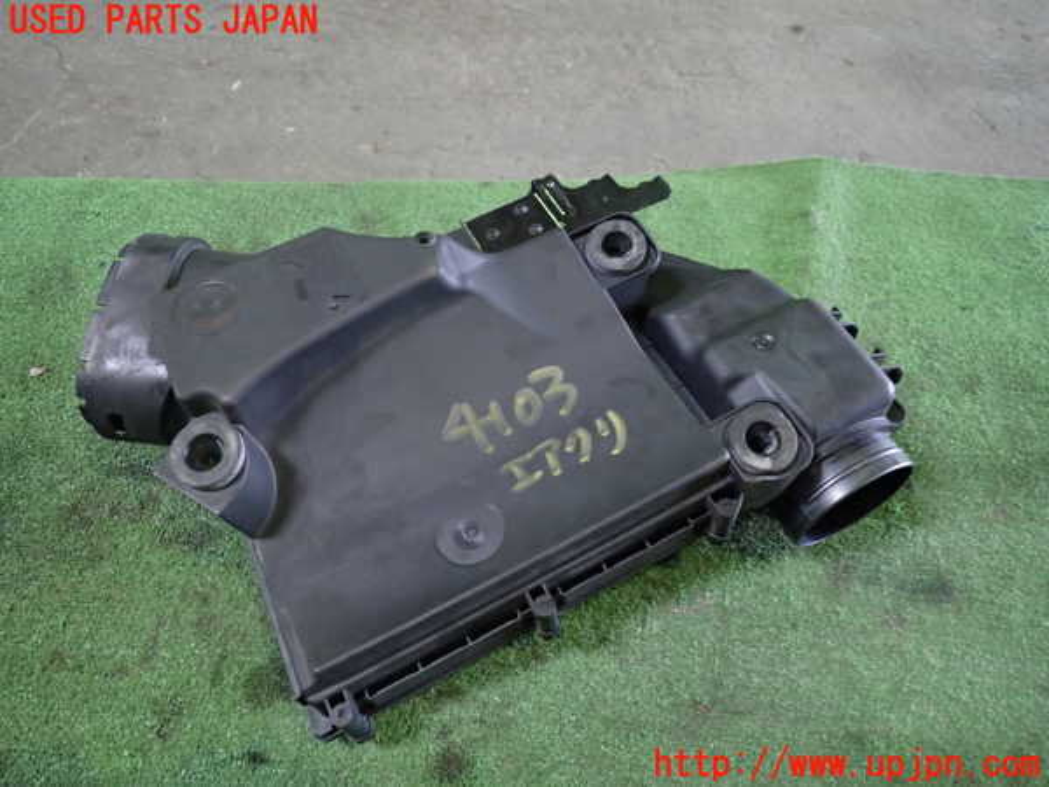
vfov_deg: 54.9
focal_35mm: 25
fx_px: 758
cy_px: 394
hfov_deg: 69.4
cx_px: 524
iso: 400
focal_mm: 4.5
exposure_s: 1/30
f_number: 2
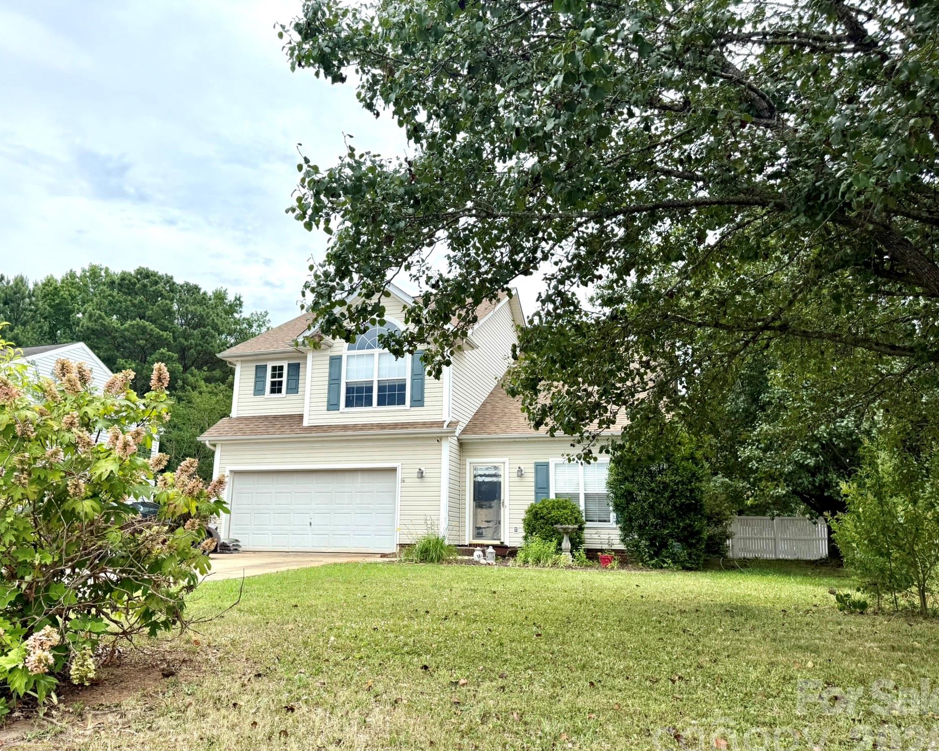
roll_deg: -1.9
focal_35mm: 26
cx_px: 438
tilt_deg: +13.4
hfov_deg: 66.0
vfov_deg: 54.9
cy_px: 388
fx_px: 723
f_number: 1.78
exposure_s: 1/3759
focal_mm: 6.76
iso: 80
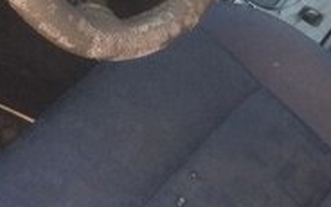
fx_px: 992
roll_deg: -20.7
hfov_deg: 17.9
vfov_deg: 11.7
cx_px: 408
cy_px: -33
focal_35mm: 110
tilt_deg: -33.2
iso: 125
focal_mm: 4.15
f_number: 2.2
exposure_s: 1/33
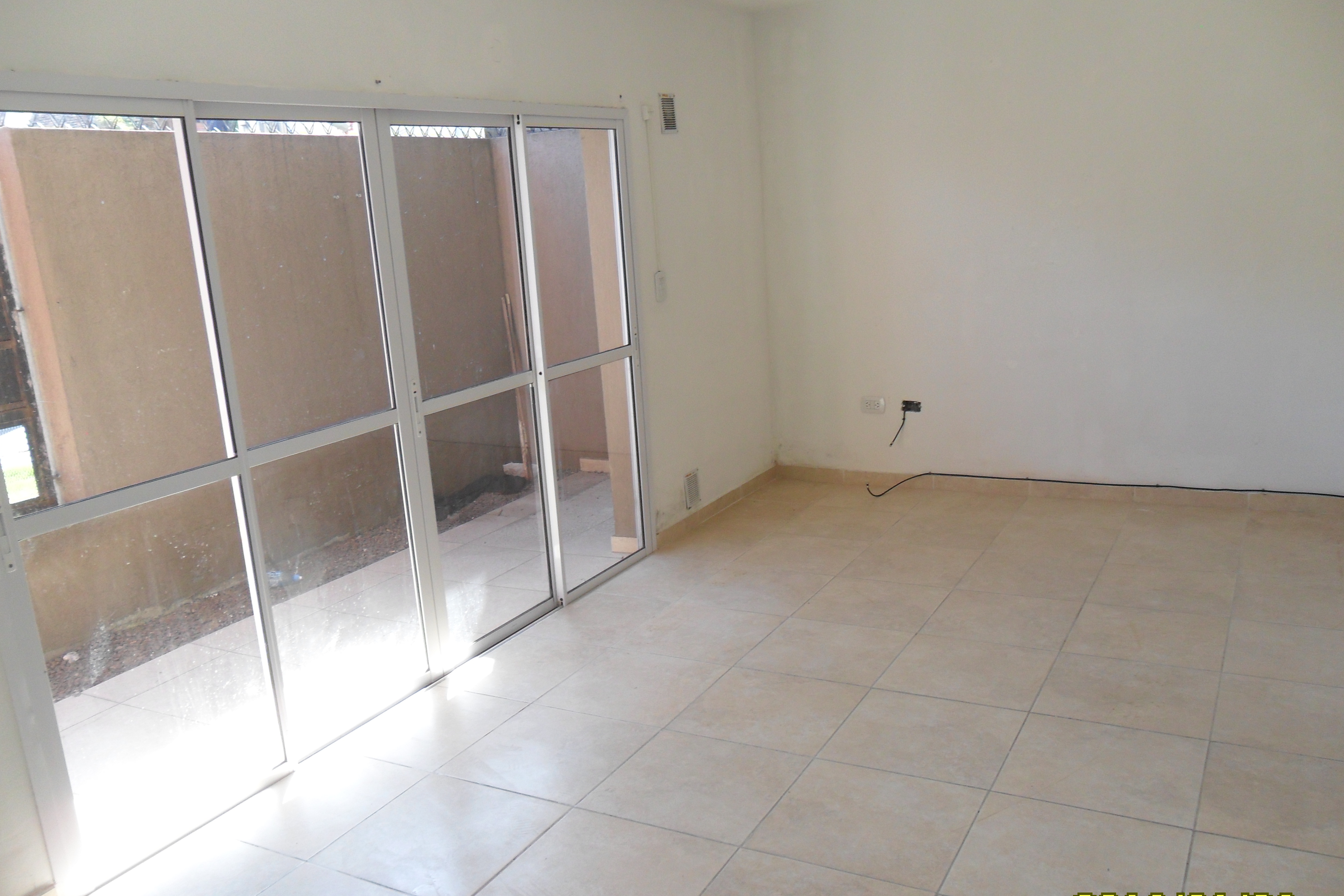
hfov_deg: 63.7
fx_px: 1083
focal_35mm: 29
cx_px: 657
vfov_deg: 44.9
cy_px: 488
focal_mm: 4.9
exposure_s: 1/60
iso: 100
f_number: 3.5
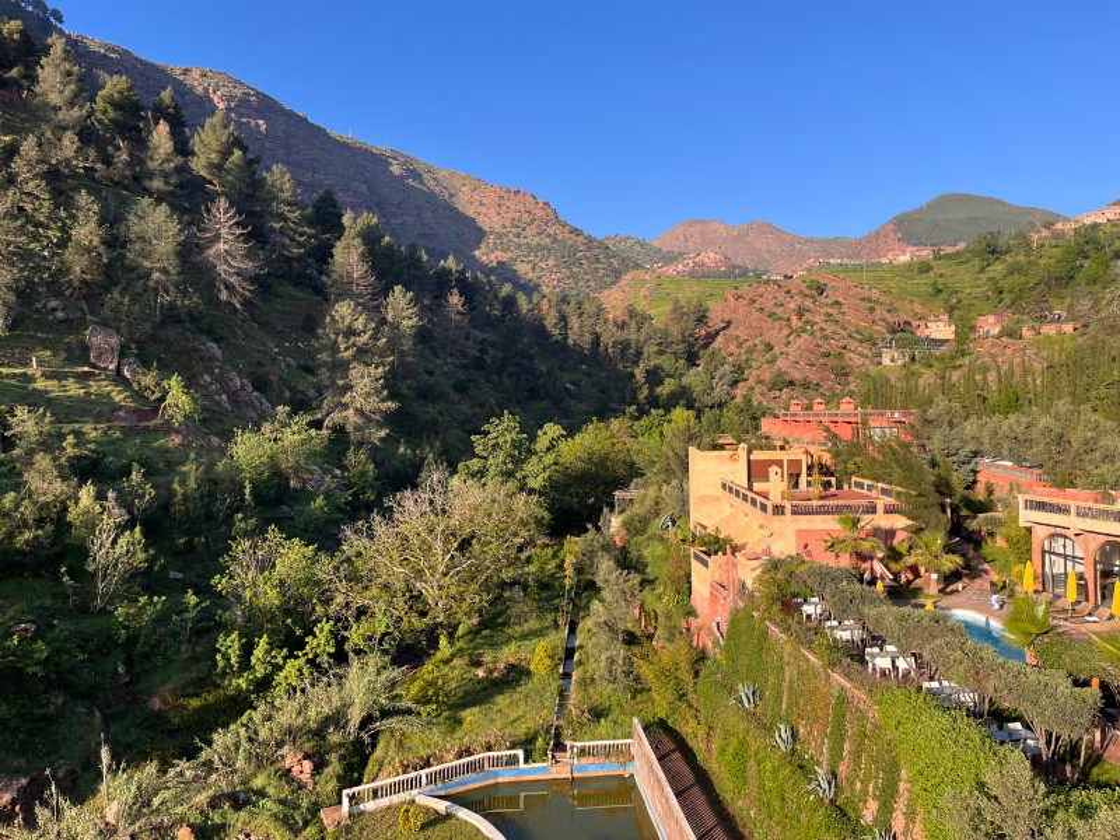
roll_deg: +3.0
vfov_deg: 53.1
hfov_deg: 67.3
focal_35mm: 26
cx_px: 560
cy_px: 420
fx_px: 841
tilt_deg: -0.3
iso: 50
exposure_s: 1/1517
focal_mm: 5.1
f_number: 1.6
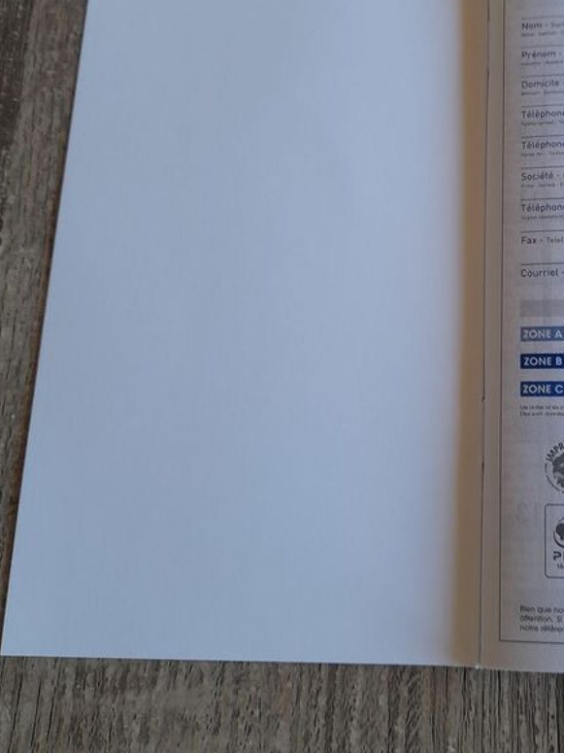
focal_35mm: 43
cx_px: 479
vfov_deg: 43.4
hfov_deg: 32.3
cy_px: 263
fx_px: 934
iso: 125
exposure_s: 1/60
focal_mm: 4.6
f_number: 2
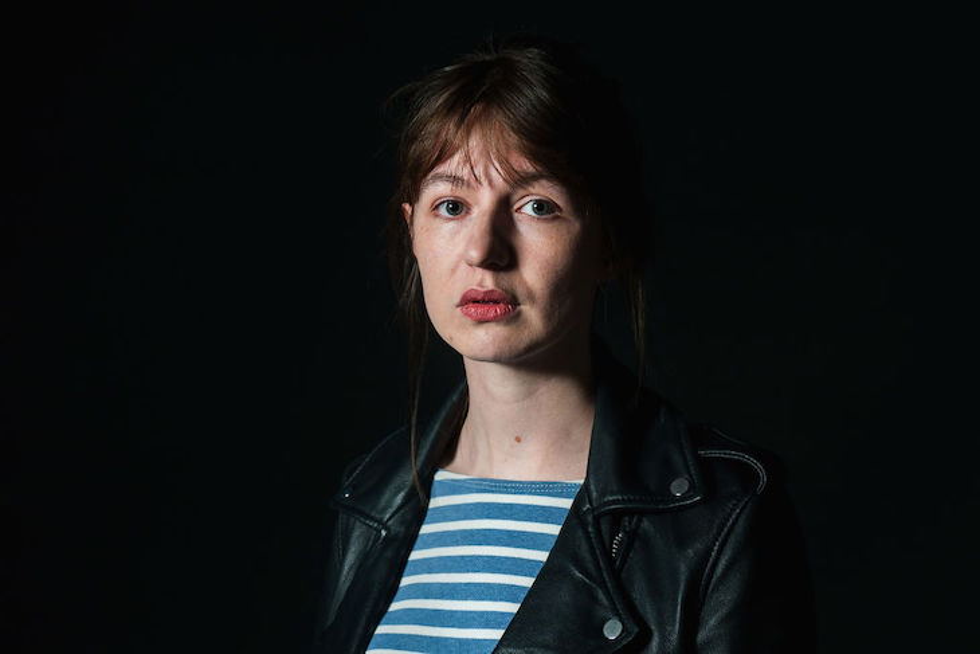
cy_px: 327
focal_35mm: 78
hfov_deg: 26.0
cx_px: 490
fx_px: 2124
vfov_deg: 17.5
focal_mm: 52
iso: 200
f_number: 3.5
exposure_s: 1/125
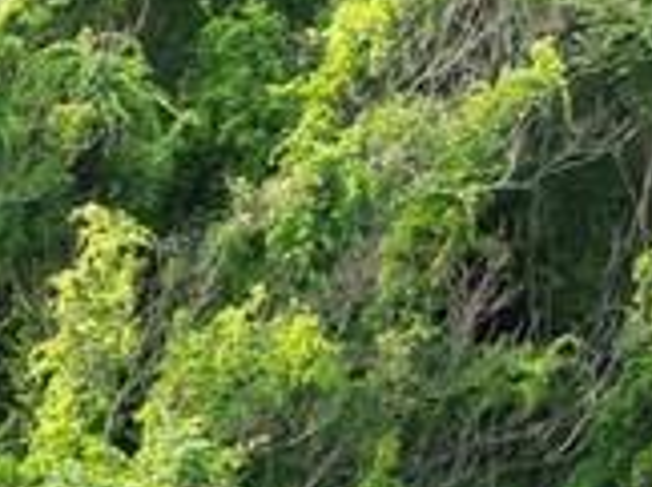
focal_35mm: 152
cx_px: -1228
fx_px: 2859
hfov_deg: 10.1
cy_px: 805
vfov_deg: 9.4
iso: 110
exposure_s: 1/400
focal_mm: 6.72
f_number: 1.7
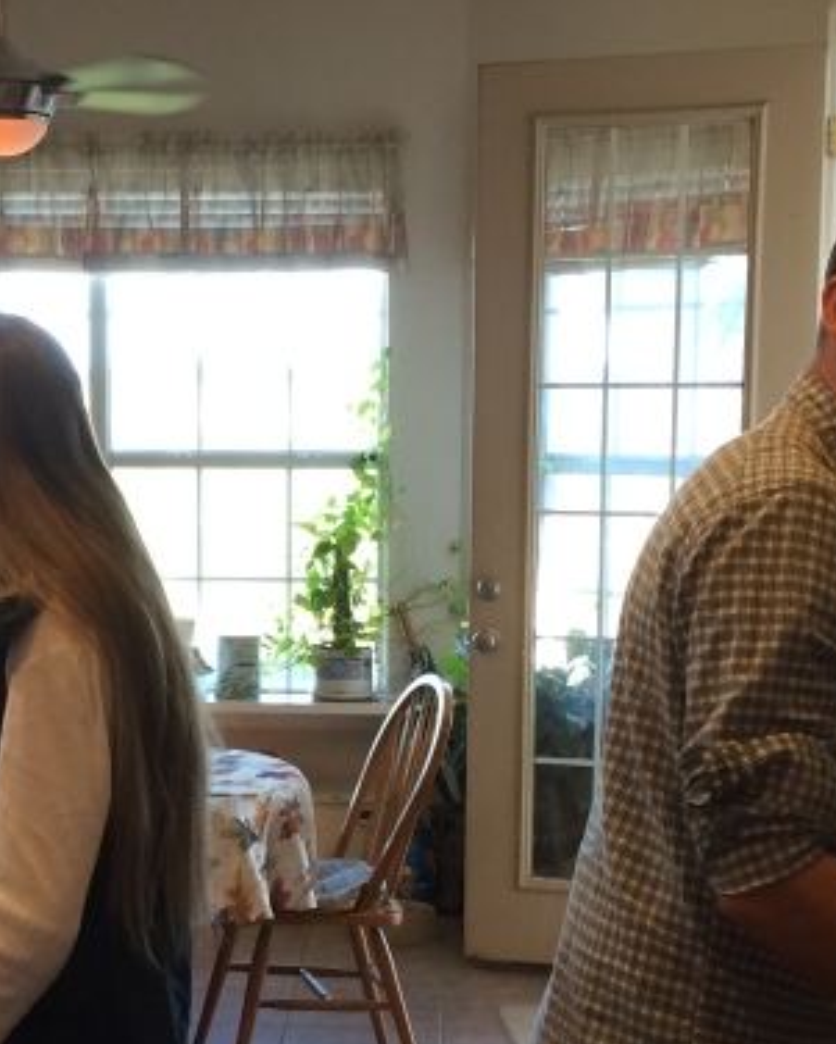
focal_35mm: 77
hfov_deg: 19.8
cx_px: 211
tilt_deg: -9.8
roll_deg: +0.3
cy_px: 747
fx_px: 2380
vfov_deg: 24.5
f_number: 2.2
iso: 64
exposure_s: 1/30
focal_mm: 4.15
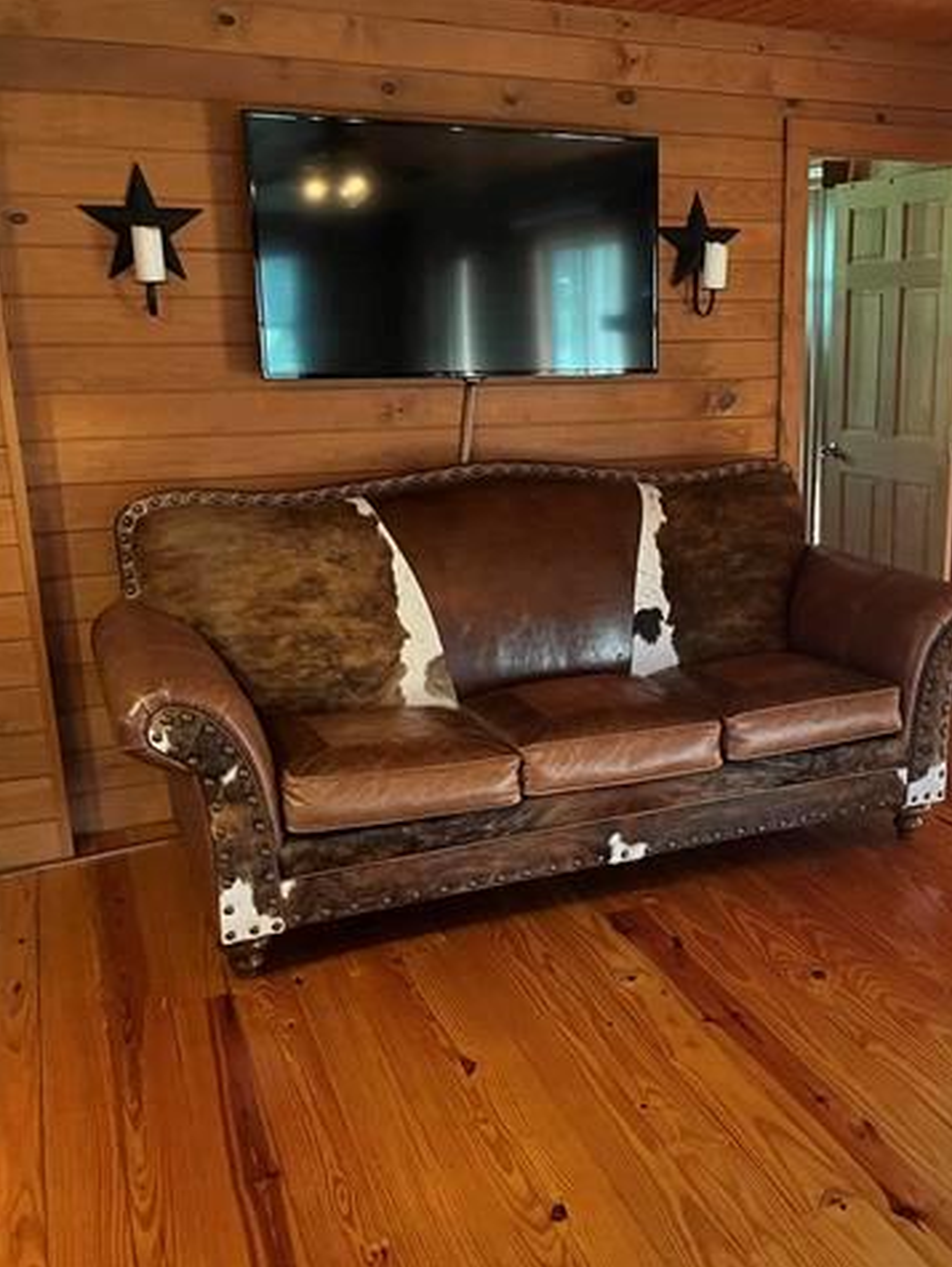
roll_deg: +0.1
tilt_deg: -14.7
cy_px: 635
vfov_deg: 52.6
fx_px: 1282
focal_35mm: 35
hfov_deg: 39.9
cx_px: 680
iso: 500
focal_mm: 5.1
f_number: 1.6
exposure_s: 1/40
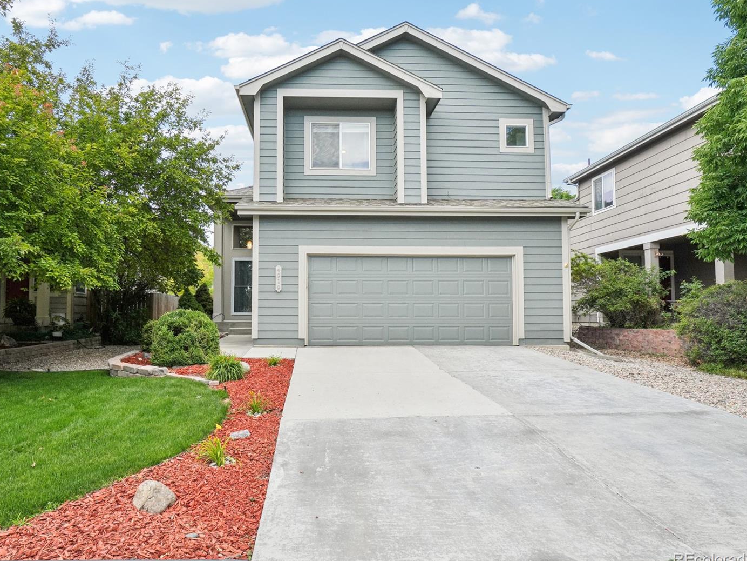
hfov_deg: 81.4
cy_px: 282
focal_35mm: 20
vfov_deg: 66.0
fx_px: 432
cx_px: 329
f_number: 8
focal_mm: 12
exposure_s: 1/500
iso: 400
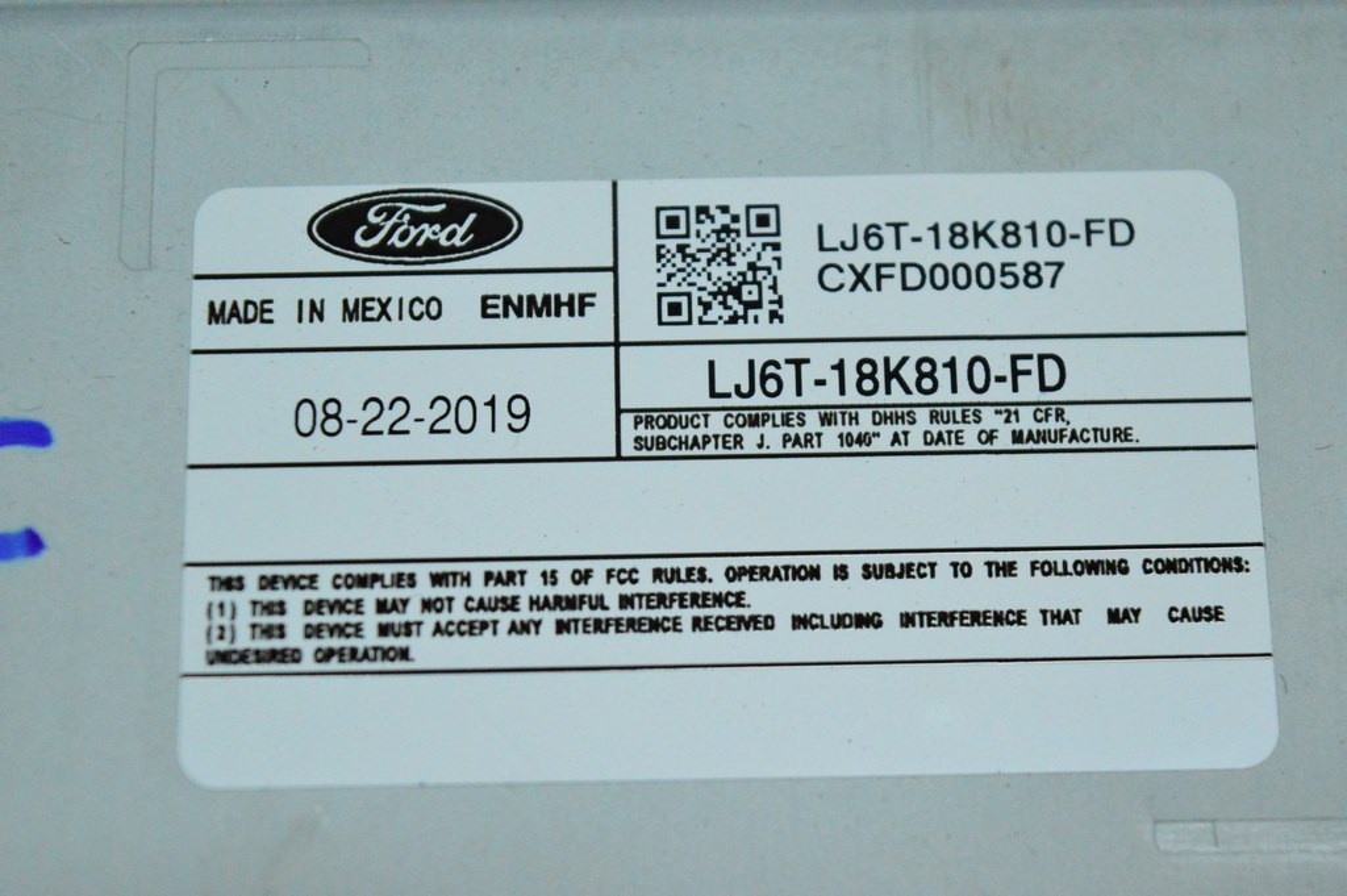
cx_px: 674
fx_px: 3084
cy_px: 448
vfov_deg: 16.5
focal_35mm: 82
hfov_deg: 24.6
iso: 6400
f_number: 6.3
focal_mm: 55
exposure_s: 1/800
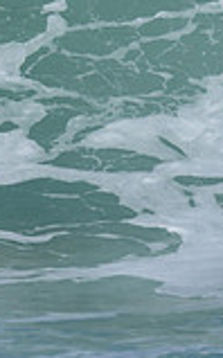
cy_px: 59
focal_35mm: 4084
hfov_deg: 0.3
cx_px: -117
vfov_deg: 0.5
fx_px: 39821
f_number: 6.3
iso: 320
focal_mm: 800
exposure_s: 1/2000
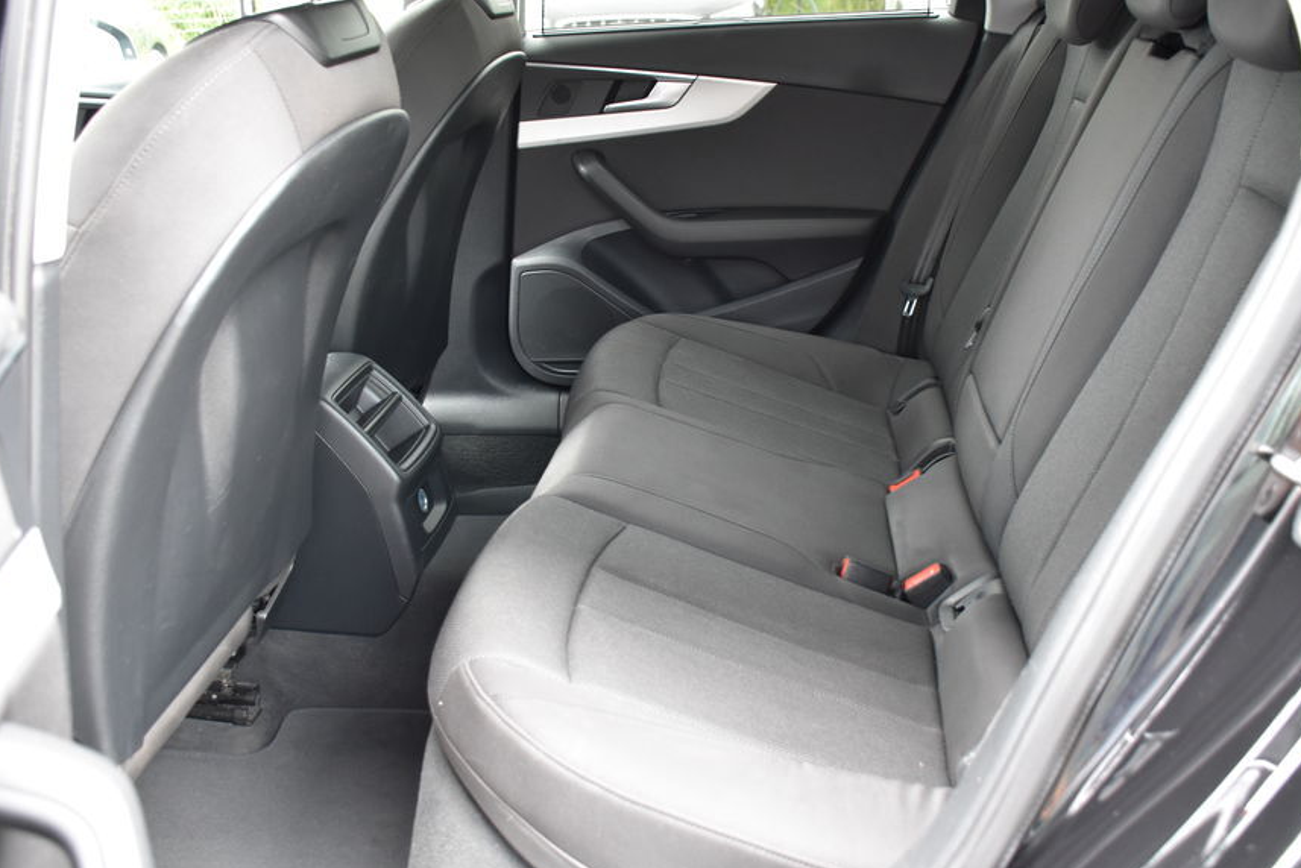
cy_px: 445
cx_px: 648
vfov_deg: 37.9
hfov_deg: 54.4
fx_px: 1265
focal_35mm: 35
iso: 1000
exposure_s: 1/60
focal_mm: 20
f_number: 3.5
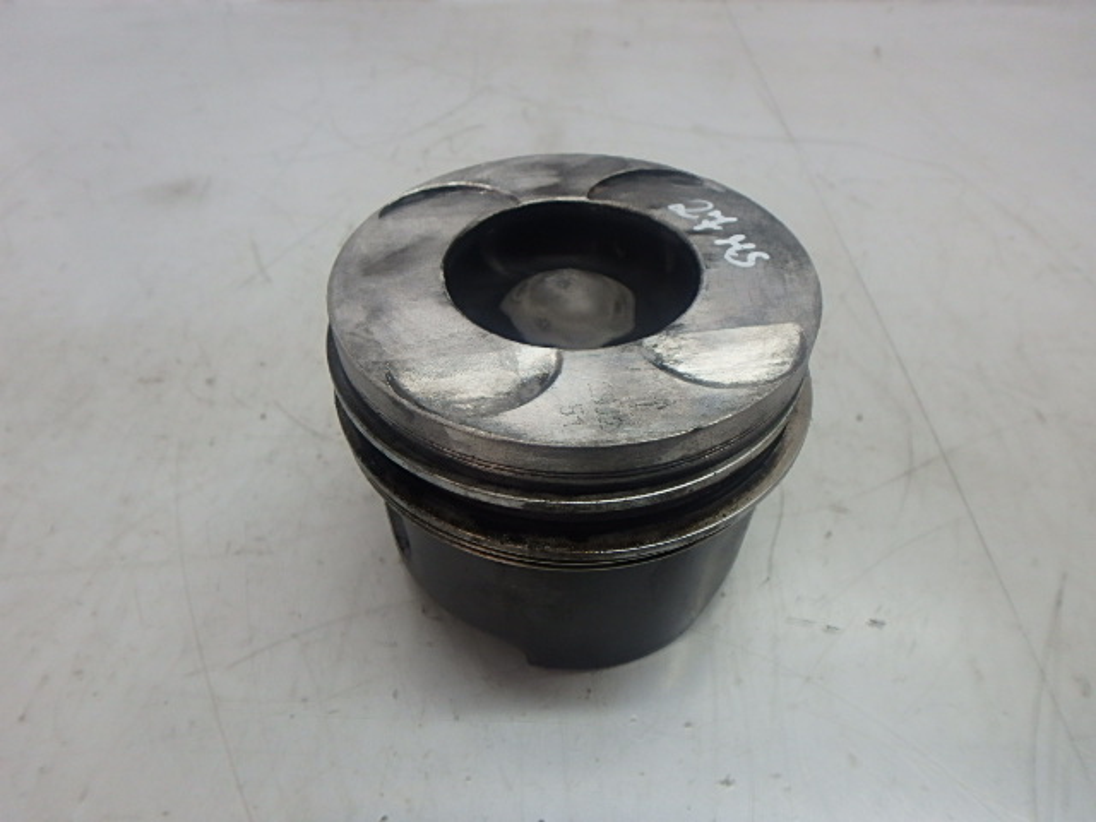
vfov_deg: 63.4
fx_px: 665
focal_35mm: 21
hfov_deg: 79.0
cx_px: 548
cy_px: 411
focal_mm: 3.7
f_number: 3.5
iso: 200
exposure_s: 1/40
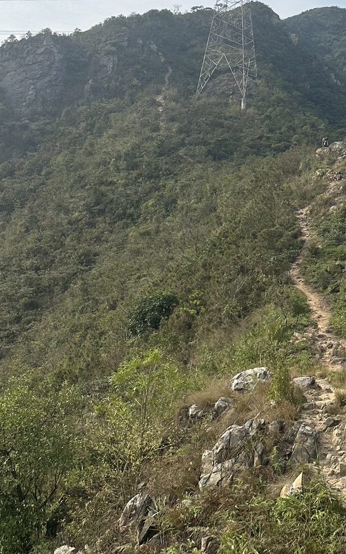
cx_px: 331
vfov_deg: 36.4
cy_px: 55
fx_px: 784
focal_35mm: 52
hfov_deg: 24.0
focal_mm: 6.86
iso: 80
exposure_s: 1/5848
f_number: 1.78
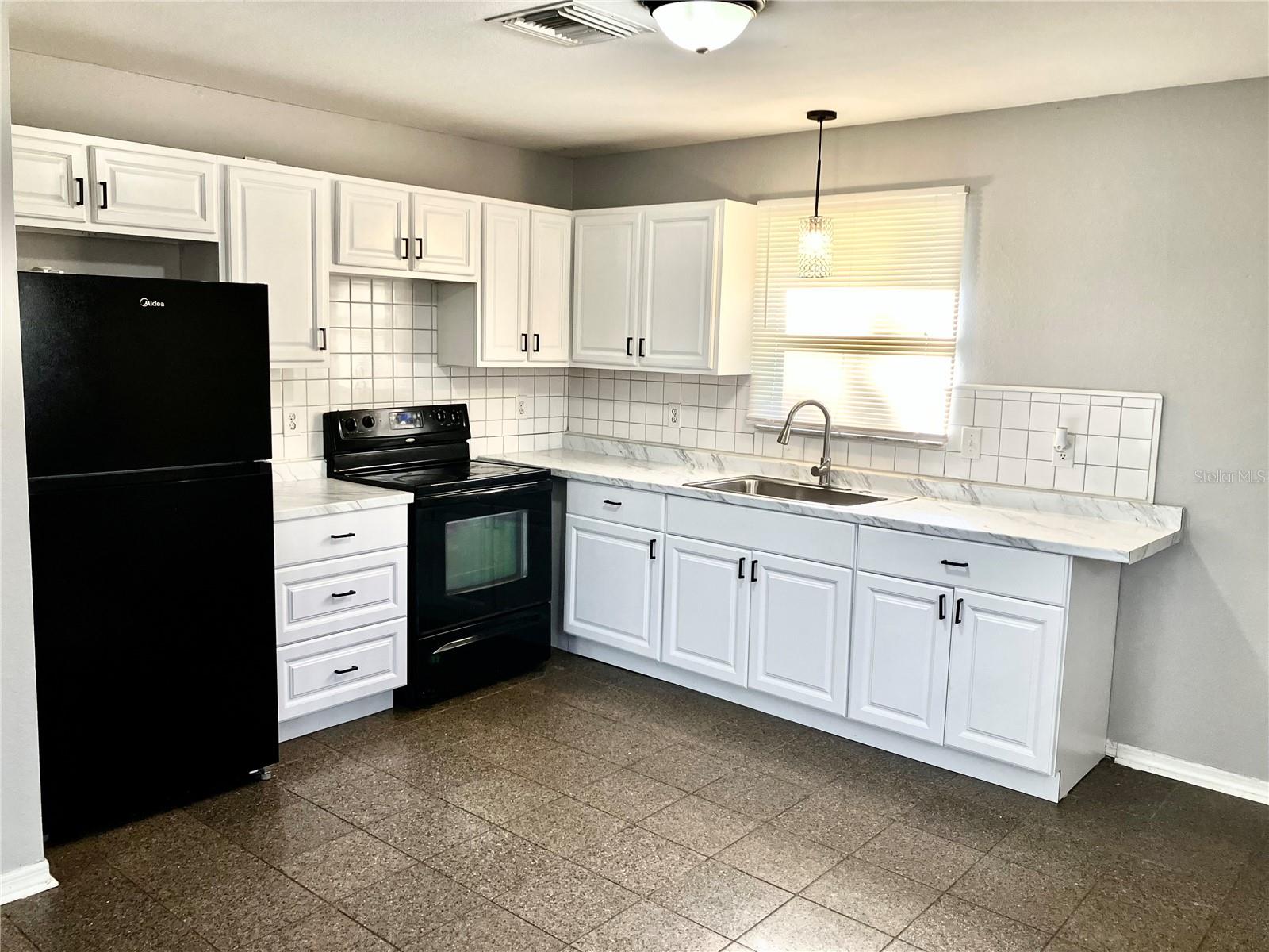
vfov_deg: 49.7
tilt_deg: -6.6
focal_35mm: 28
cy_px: 476
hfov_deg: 63.4
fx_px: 1026
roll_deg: -1.0
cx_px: 634
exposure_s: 1/60
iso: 125
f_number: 1.8
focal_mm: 3.99
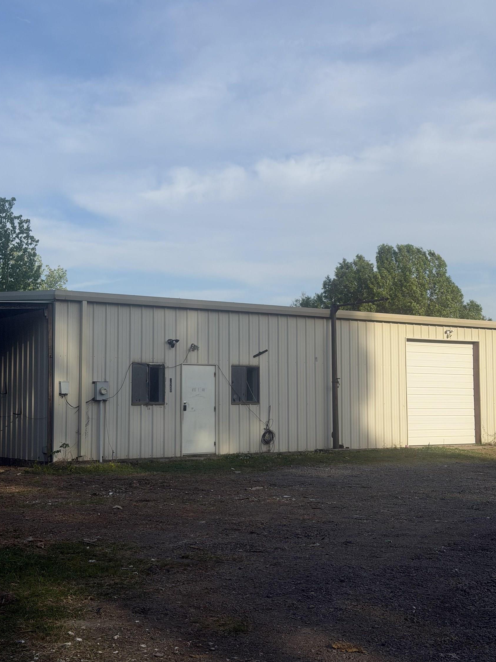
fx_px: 936
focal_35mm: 49
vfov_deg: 38.9
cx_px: 249
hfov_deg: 29.7
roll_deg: +0.6
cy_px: 336
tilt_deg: +4.3
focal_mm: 6.76
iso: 64
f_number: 1.78
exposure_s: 1/4098
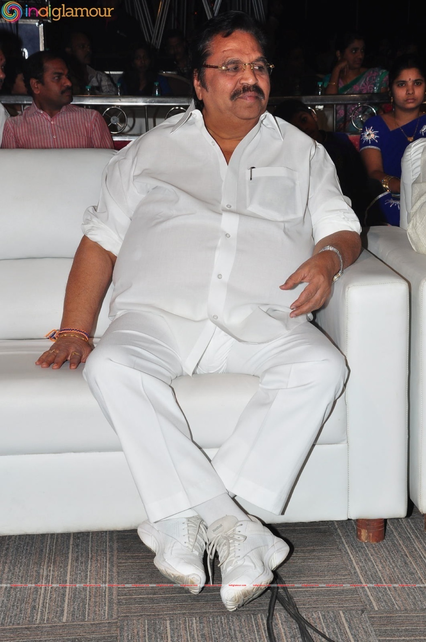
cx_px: 213
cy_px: 321
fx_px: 1282
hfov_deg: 18.9
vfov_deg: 28.1
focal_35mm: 72
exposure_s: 1/125
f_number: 11
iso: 400
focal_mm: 48
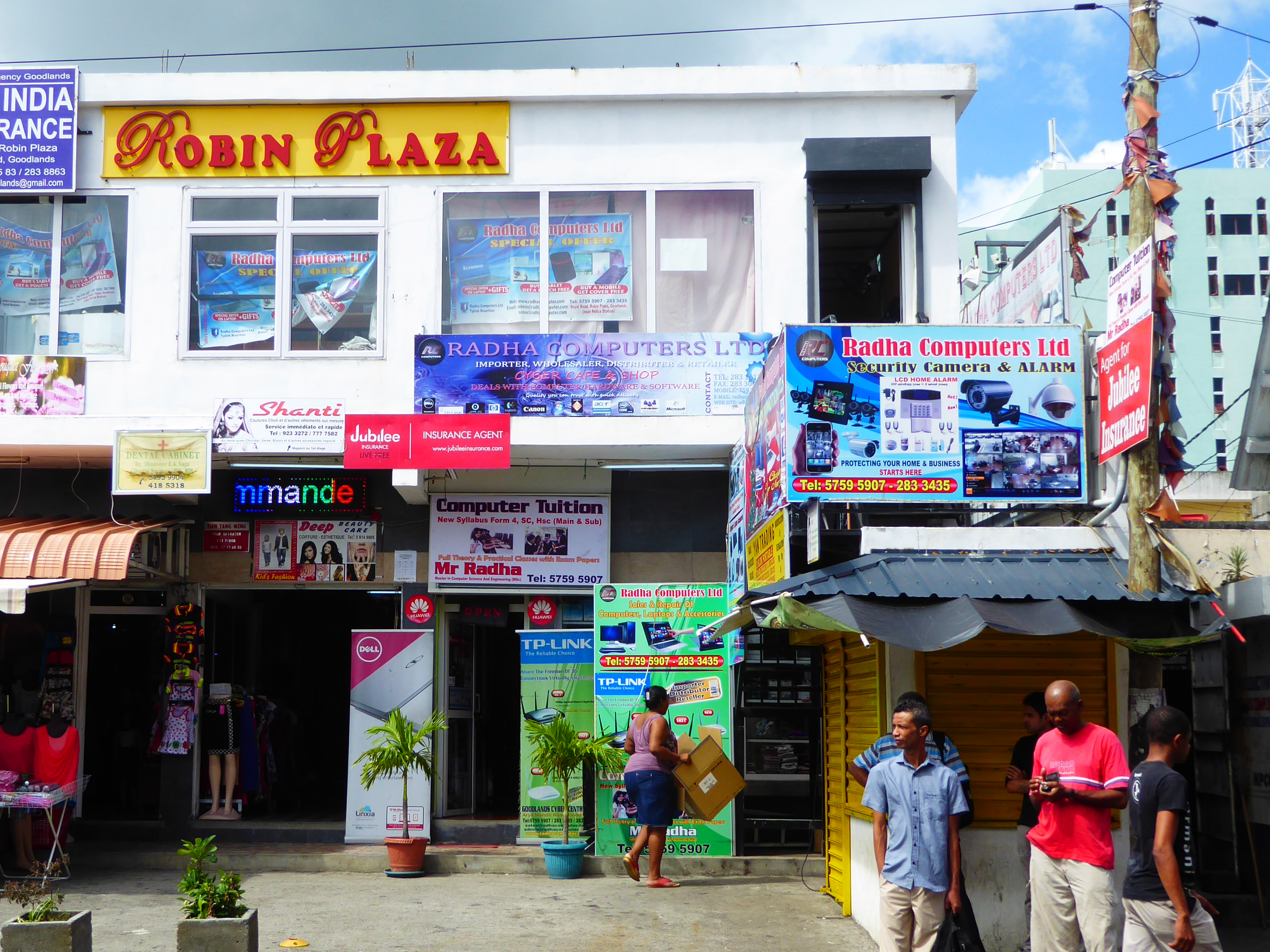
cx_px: 473
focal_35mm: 47
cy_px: 523
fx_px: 1724
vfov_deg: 30.9
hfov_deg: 40.1
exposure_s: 1/640
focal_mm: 6.7
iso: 80
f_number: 3.7
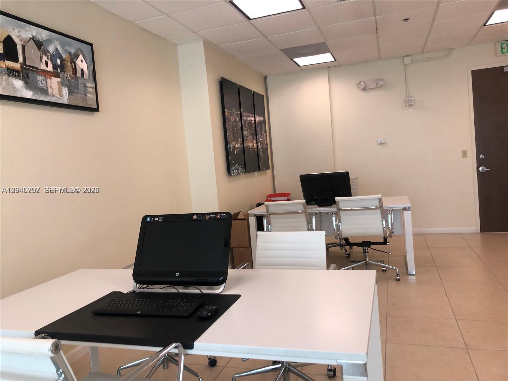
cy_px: 190
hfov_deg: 63.4
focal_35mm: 28
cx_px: 254
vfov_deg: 49.7
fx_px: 411
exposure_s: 1/30
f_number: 1.8
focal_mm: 3.99
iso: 32
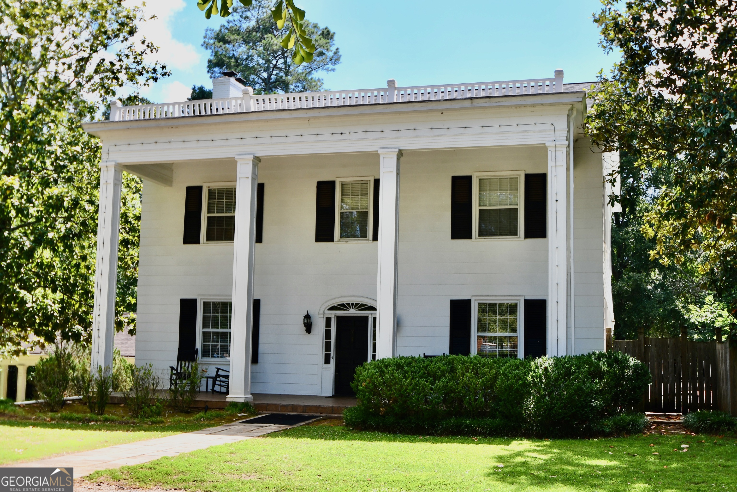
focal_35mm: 36
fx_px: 737
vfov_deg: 36.9
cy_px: 246
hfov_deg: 53.1
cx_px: 368
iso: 200
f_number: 6.3
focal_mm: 24
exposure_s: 1/250
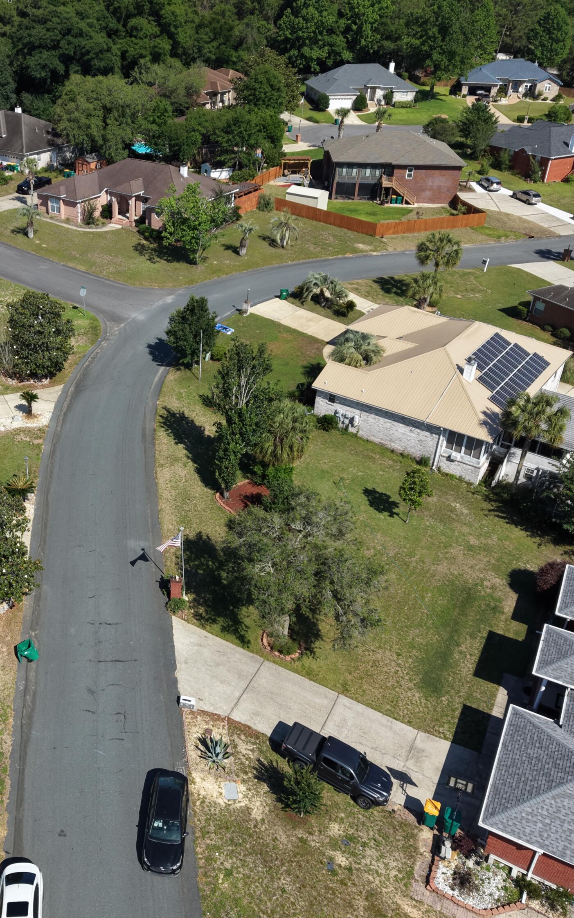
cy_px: 459
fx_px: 851
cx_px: 136
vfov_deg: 56.7
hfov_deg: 36.3
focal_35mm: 34
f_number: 1.8
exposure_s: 1/5000
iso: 150
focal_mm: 8.67
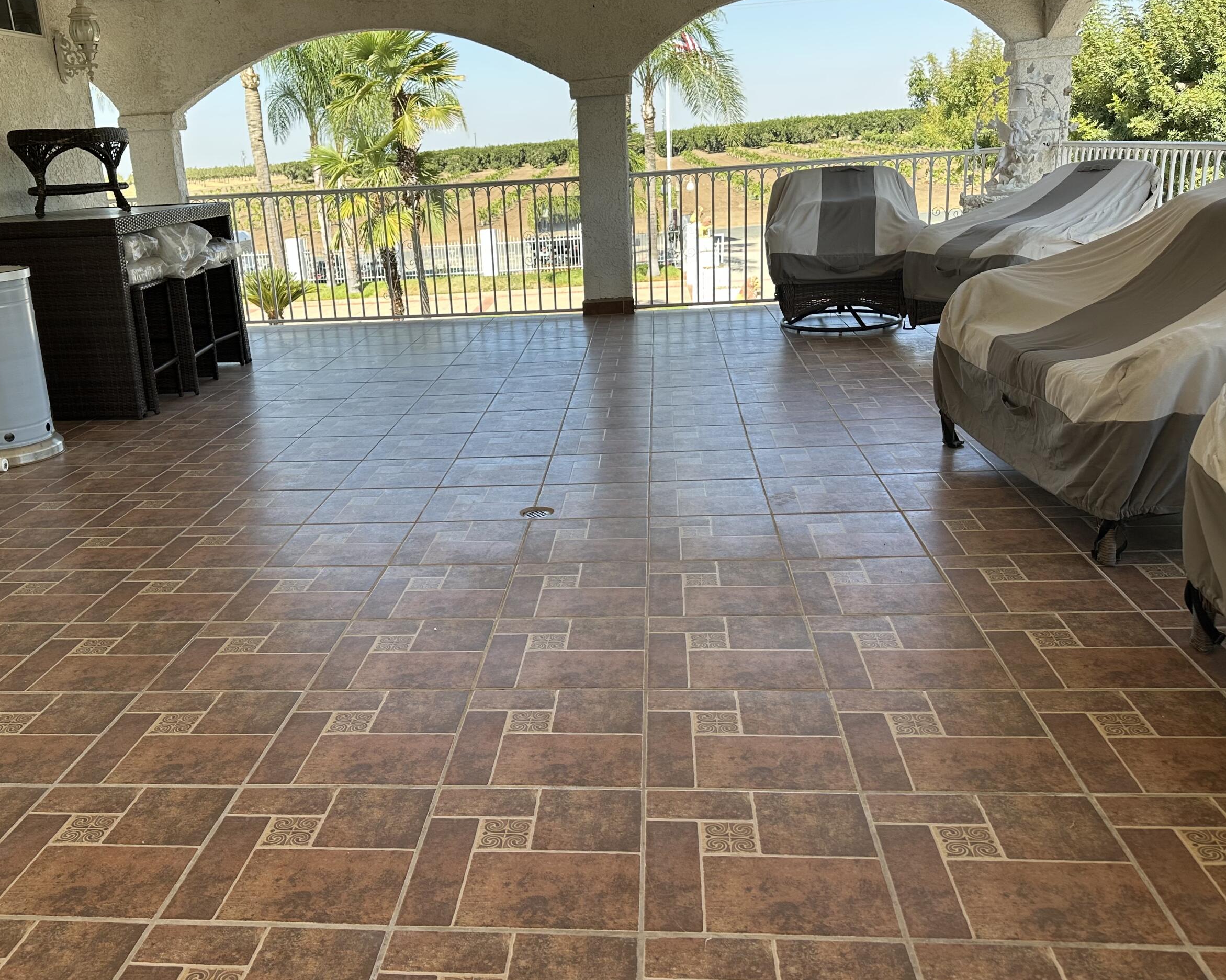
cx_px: 534
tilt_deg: -15.1
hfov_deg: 58.6
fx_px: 1088
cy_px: 440
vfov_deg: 48.4
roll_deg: +3.6
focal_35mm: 30
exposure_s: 1/903
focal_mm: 6.86
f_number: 1.78
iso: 80
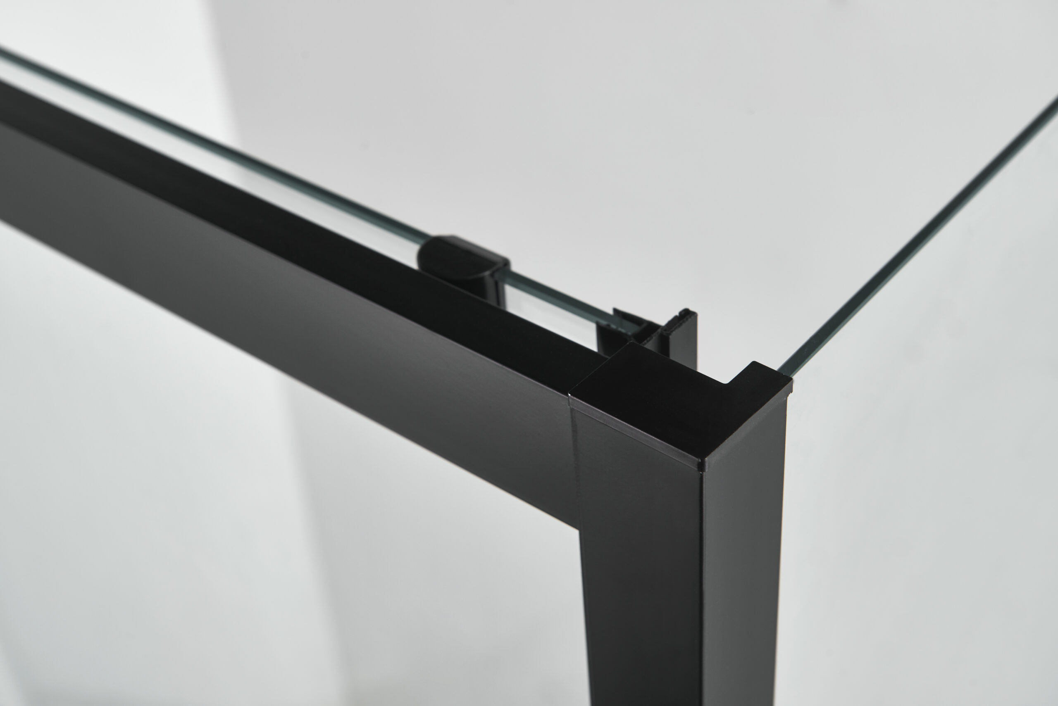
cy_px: 353
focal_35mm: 56
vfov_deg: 24.2
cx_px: 529
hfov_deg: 35.6
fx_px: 1646
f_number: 10
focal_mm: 56
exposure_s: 1/100
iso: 100
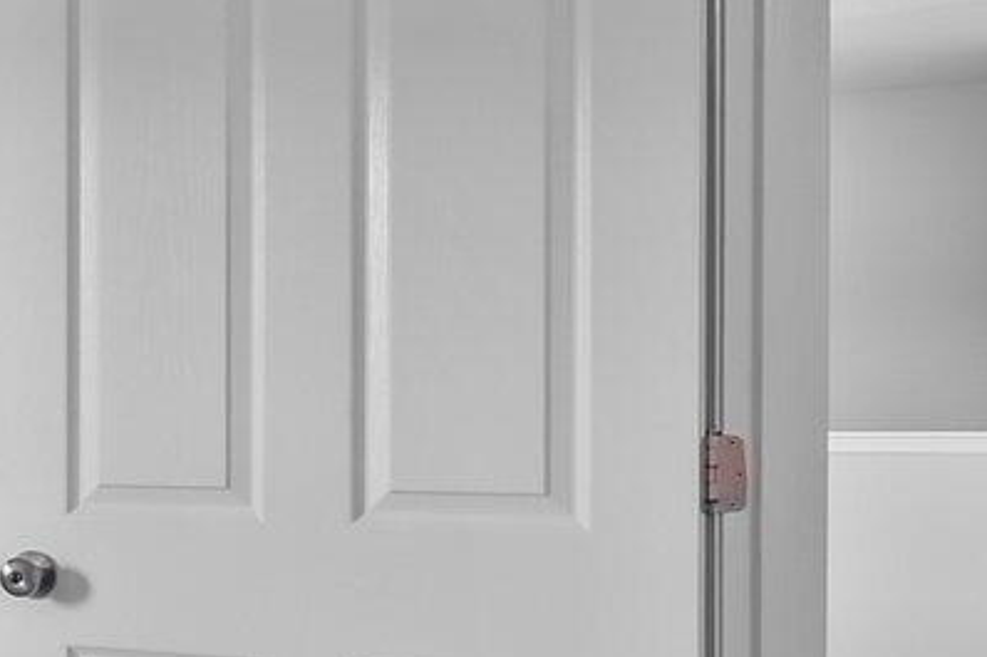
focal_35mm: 72
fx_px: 1973
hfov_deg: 20.0
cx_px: -816
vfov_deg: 18.9
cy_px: 440
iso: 640
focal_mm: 14
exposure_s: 1/2.5
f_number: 7.1
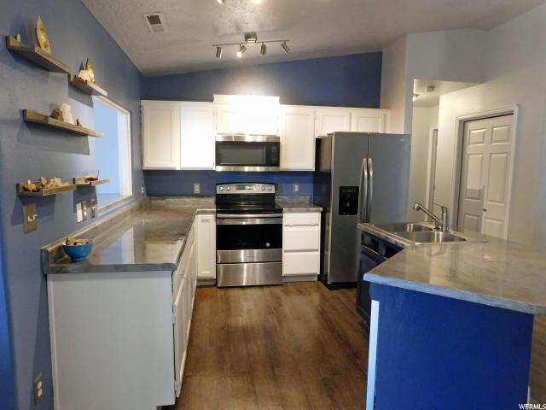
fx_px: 363
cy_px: 205
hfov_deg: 73.9
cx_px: 273
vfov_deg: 58.9
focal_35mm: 23
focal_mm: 4
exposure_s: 1/30
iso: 280
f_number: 3
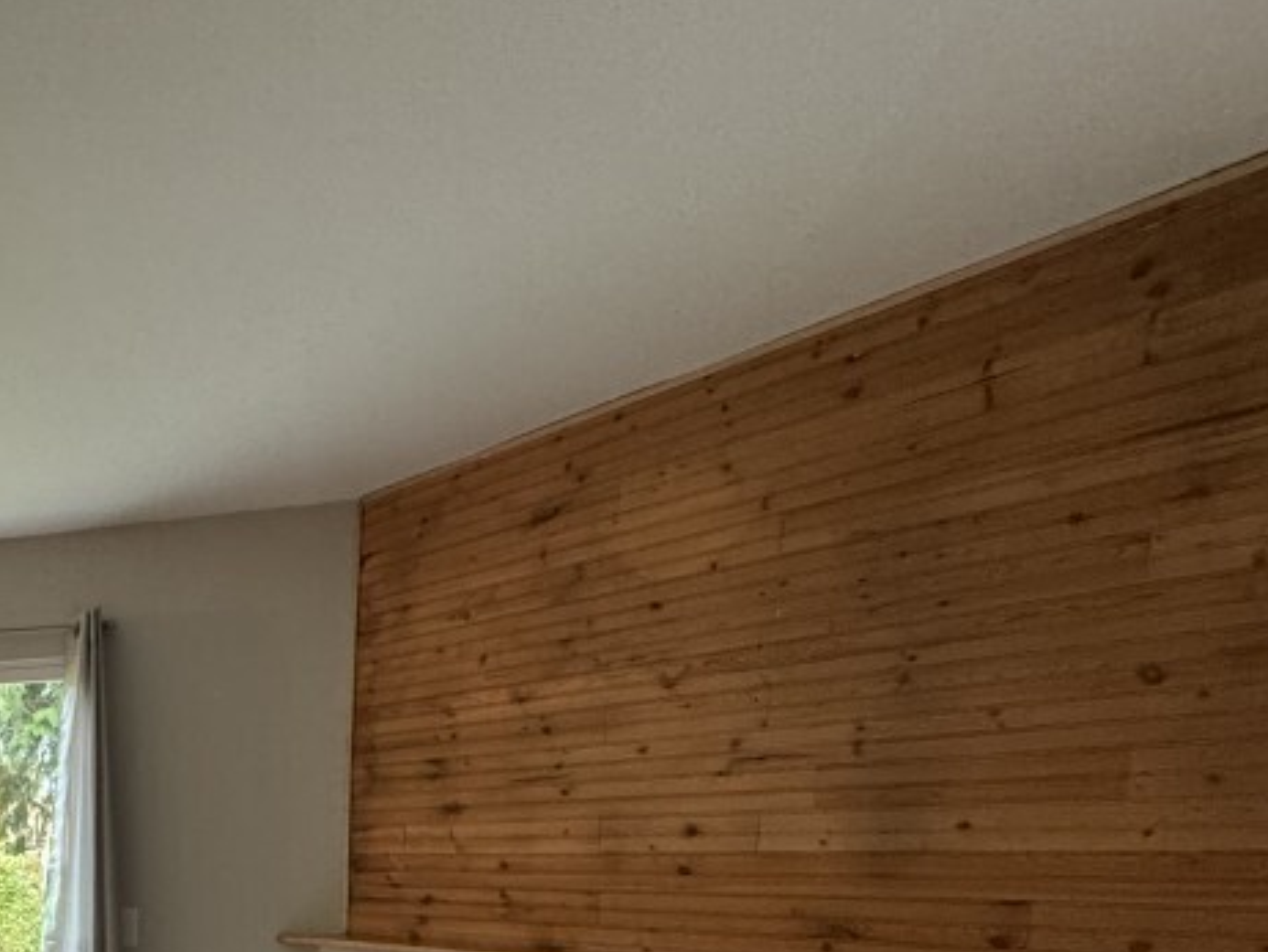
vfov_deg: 39.6
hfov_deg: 46.7
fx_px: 1136
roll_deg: -0.1
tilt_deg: -5.9
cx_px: -49
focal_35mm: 31
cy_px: 968
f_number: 2.2
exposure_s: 1/60
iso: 640
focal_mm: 2.22
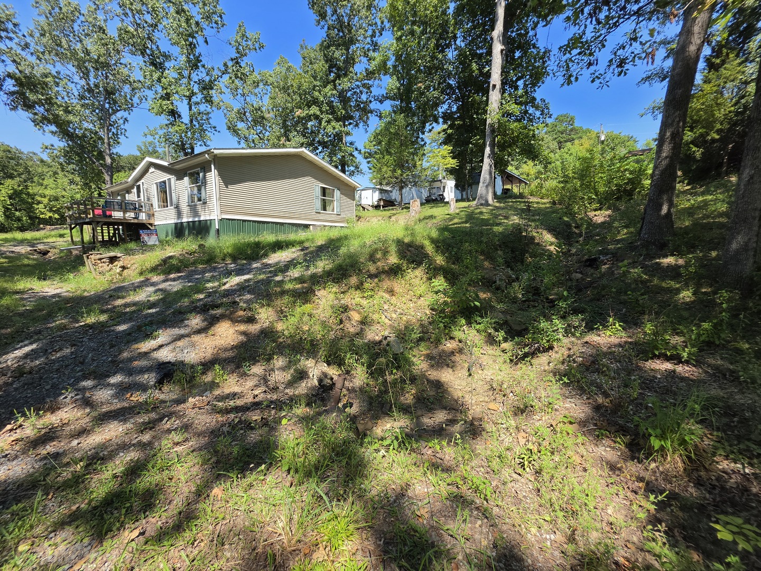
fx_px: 286
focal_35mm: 13
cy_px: 286
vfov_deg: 89.9
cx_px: 380
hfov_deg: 106.2
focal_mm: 2.2
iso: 32
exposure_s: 1/661
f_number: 1.9
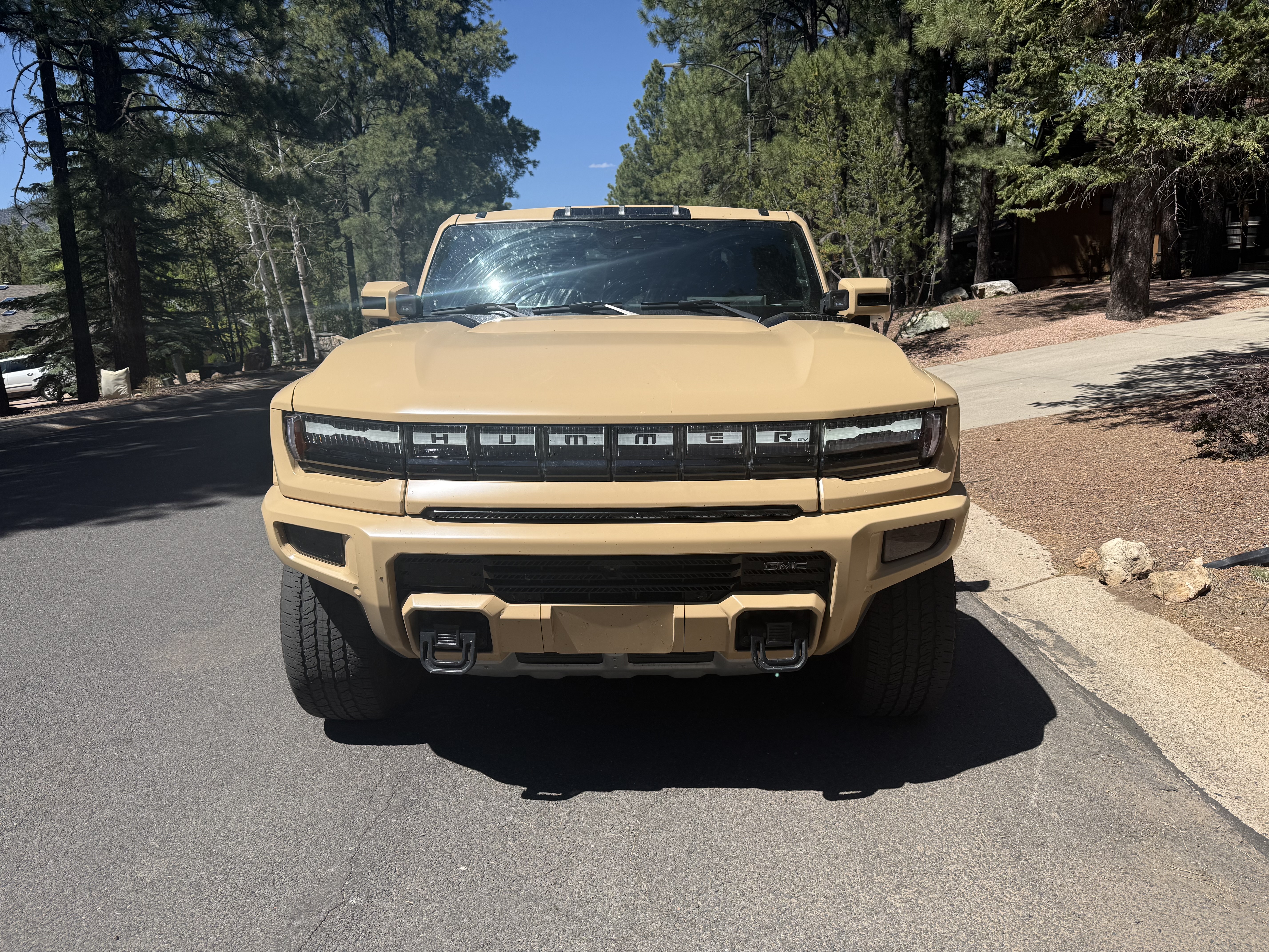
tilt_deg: -11.0
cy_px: 476
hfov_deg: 71.6
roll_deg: +1.9
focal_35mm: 24
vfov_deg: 56.8
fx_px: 880
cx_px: 634
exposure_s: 1/5319
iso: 80
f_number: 1.78
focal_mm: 6.76
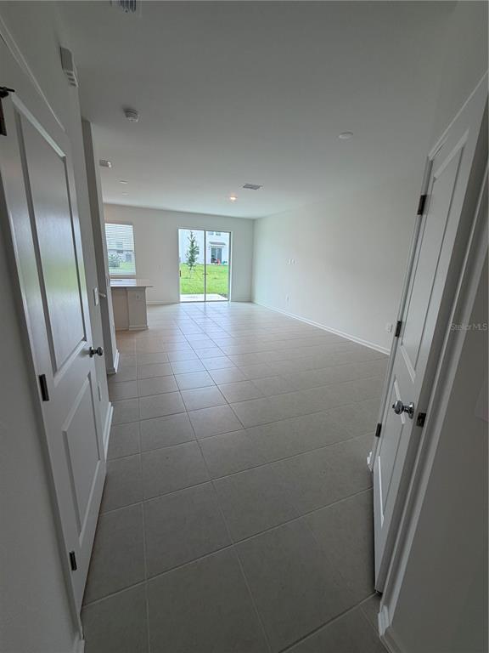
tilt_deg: -14.3
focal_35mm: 14
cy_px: 326
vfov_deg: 102.1
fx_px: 264
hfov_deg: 85.7
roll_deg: -1.9
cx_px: 244
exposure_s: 1/120
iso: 100
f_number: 2.2
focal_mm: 2.22
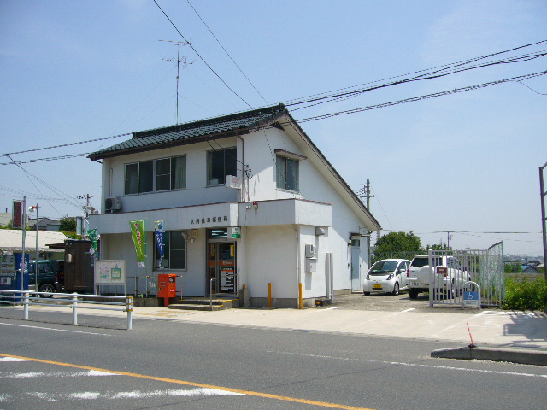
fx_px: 553
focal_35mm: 35
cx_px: 274
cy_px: 205
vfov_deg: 40.7
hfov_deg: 52.6
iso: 80
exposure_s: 1/500
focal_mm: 5.8
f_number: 5.6
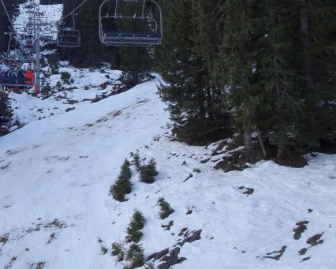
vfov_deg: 33.4
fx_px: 438
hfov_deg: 38.9
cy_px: 65
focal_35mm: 44
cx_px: 32
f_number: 3.5
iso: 125
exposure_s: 1/160
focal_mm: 4.1
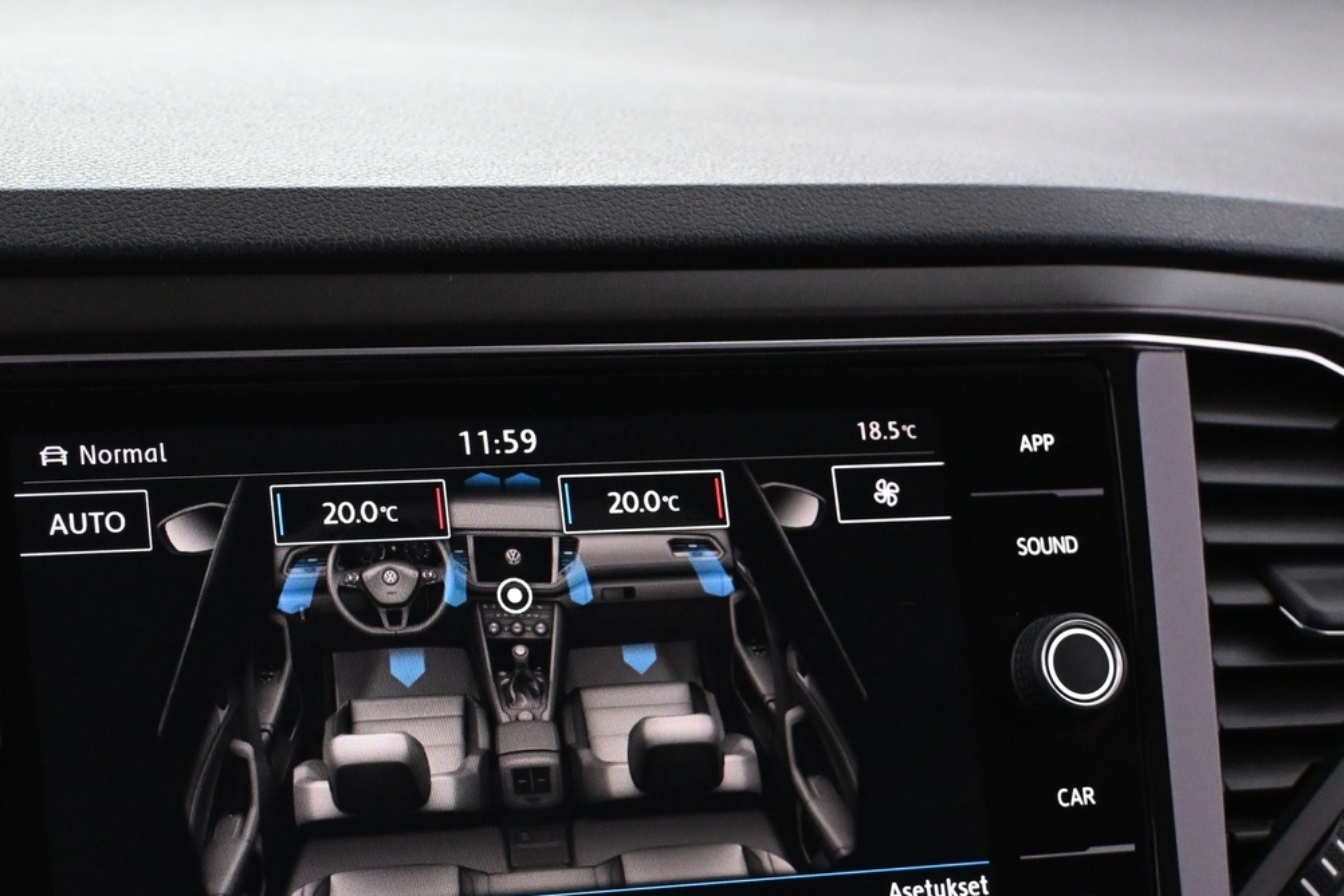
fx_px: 2852
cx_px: 492
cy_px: 669
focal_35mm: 76
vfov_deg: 17.8
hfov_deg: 26.4
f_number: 5
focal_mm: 31.5
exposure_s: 1/60
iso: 4500
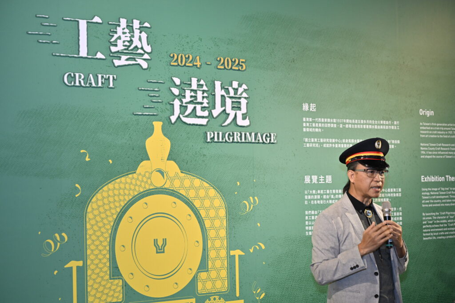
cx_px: 228
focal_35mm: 74
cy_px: 152
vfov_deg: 18.4
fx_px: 935
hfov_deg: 27.3
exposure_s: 1/160
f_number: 2.8
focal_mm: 74
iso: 800
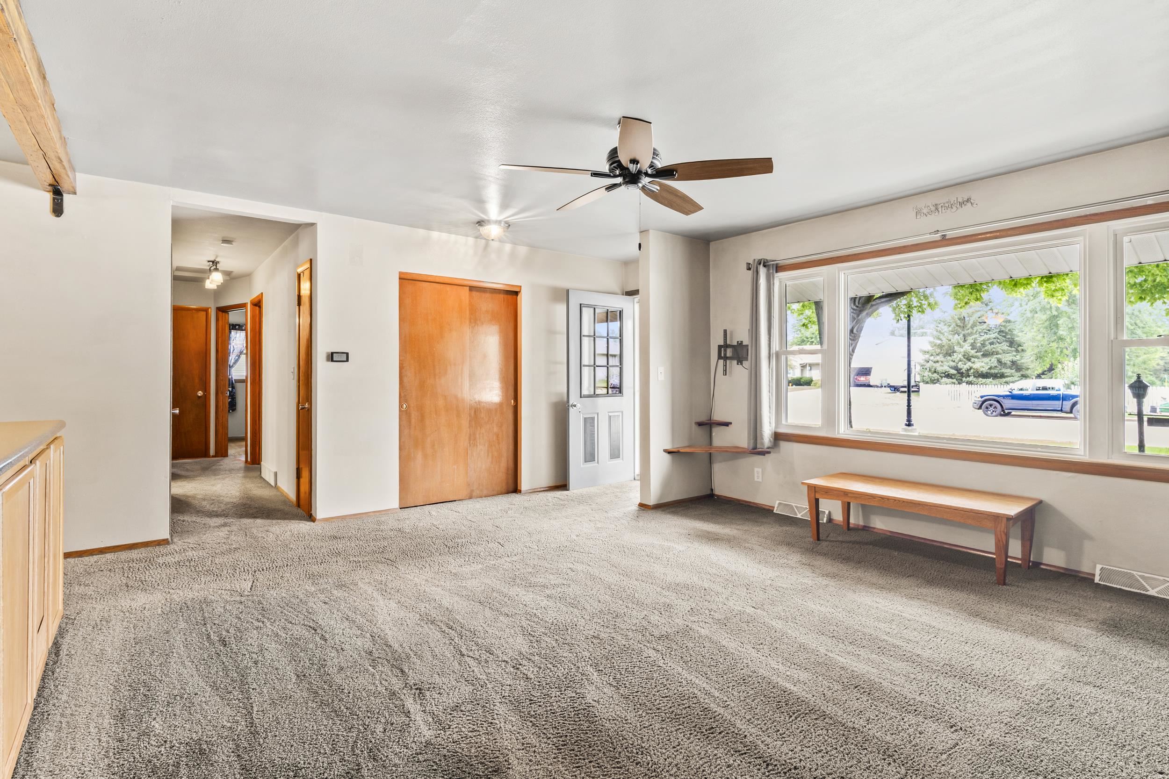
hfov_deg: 93.3
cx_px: 584
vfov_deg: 70.4
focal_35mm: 17
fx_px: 552
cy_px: 390
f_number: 8
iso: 320
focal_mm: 17
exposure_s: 6
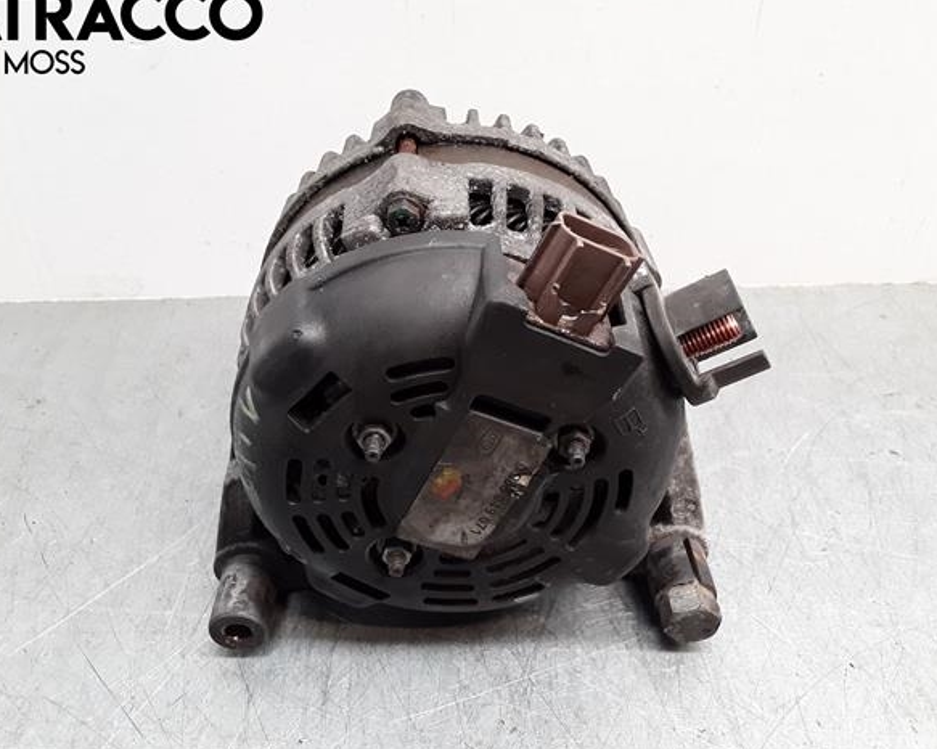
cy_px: 371
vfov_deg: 48.5
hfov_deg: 58.8
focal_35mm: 30
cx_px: 468
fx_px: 832
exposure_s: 1/50
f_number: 1.9
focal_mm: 2.91
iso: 80
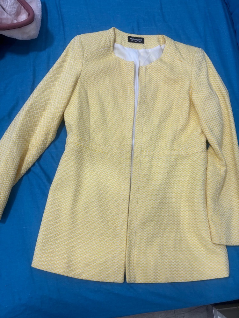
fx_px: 239
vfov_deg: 67.3
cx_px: 120
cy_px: 159
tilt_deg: -74.8
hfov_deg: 53.1
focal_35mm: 26
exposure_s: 1/50
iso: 100
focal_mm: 5.96
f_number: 1.6
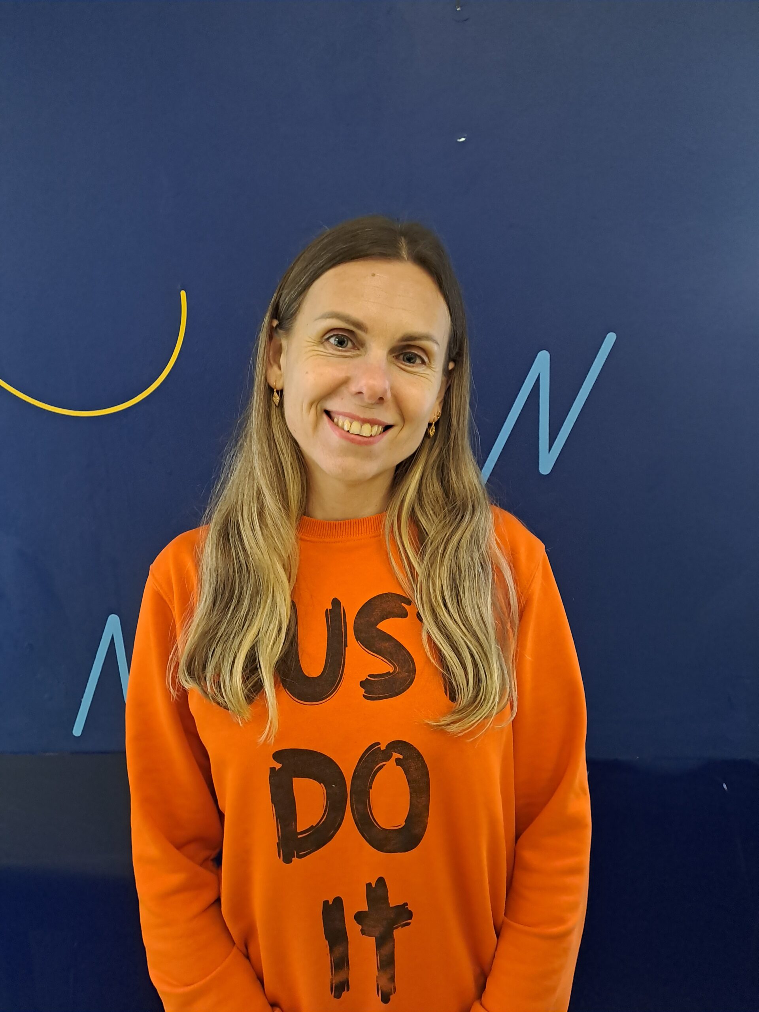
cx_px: 380
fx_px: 731
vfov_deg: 69.4
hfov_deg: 54.9
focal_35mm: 25
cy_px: 506
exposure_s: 1/60
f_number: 1.8
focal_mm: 4.65
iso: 320
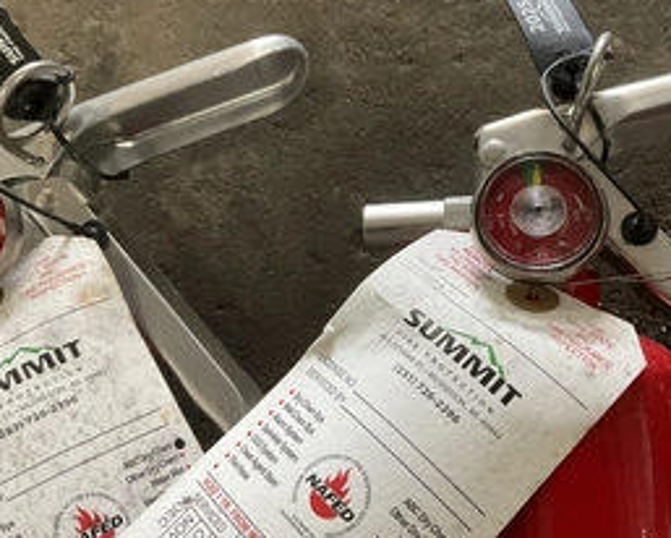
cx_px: 410
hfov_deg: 41.7
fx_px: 874
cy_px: 227
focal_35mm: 44
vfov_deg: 34.1
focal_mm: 3
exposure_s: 1/60
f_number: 1.8
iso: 125
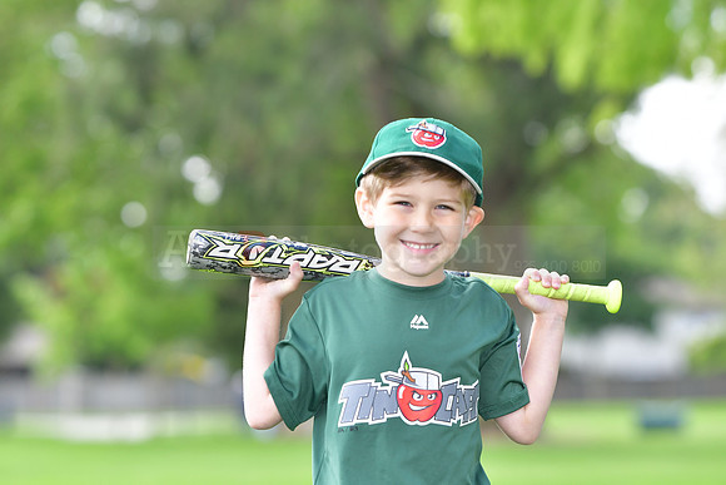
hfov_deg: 10.5
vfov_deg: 7.0
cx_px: 363
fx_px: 3933
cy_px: 242
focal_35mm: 195
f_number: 4
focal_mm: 130
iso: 500
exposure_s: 1/1250
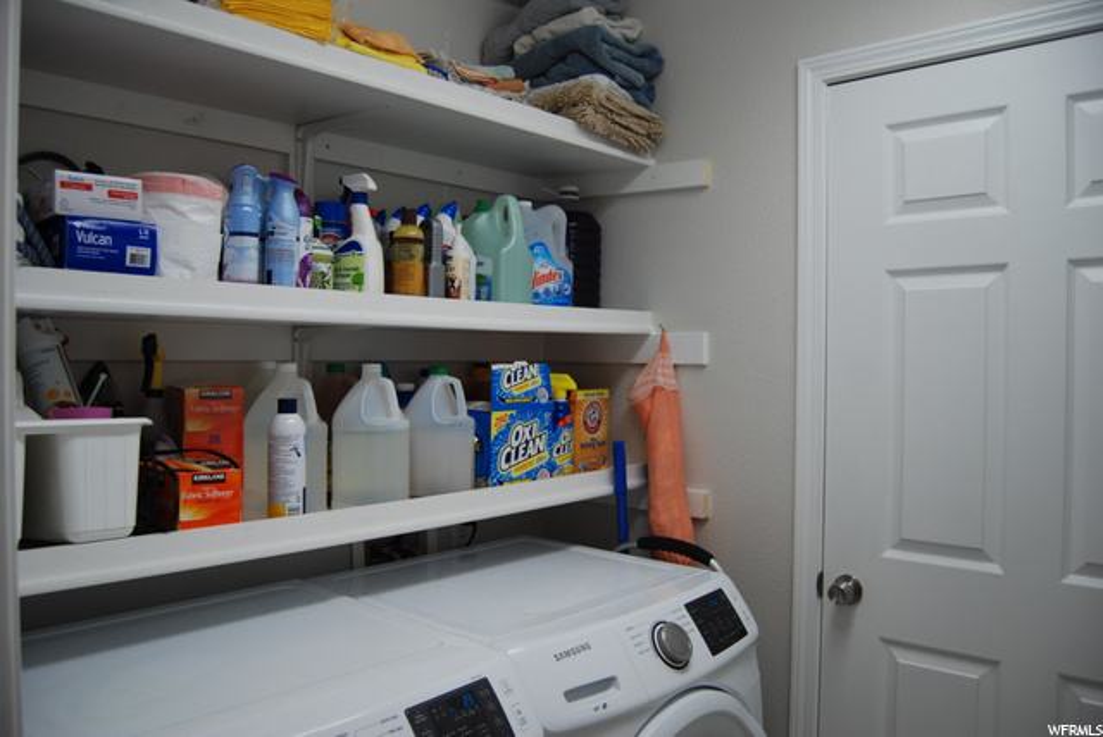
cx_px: 552
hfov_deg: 67.3
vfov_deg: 48.0
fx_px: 828
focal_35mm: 27
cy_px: 368
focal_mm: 18
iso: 200
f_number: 3.5
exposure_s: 1/125
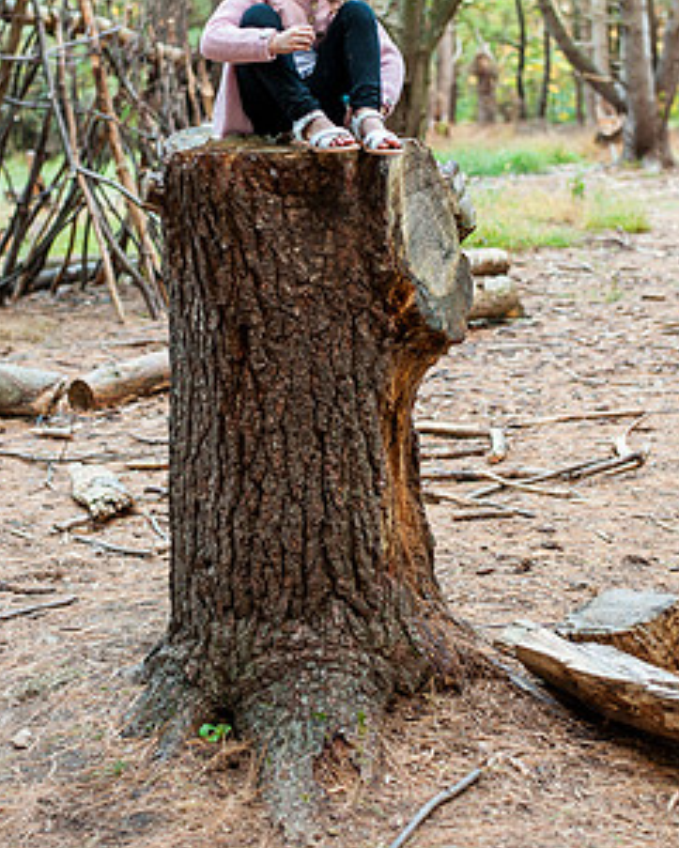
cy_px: 265
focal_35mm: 70
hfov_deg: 21.9
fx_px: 1757
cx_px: 314
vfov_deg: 26.9
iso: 1000
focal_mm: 50
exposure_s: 1/80
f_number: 3.2
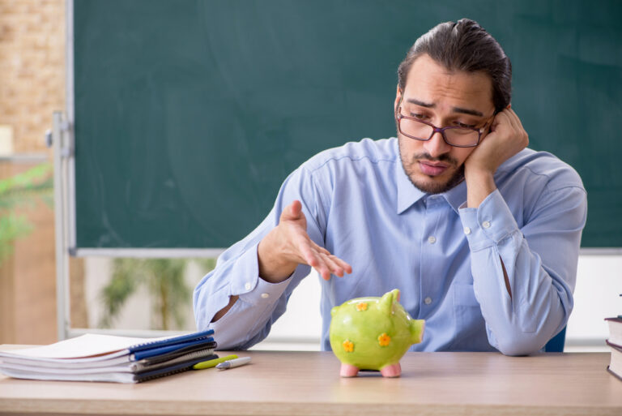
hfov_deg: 19.4
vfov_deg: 13.1
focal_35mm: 105
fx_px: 1815
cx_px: 311
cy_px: 208
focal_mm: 105
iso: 125
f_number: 5
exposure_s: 1/100
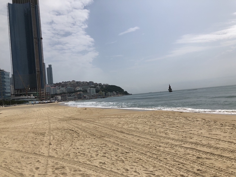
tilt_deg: +3.8
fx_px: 191
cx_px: 118
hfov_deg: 63.4
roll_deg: +6.4
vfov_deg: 49.7
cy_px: 88
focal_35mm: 28
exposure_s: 1/8000
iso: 25
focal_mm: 4
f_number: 1.8
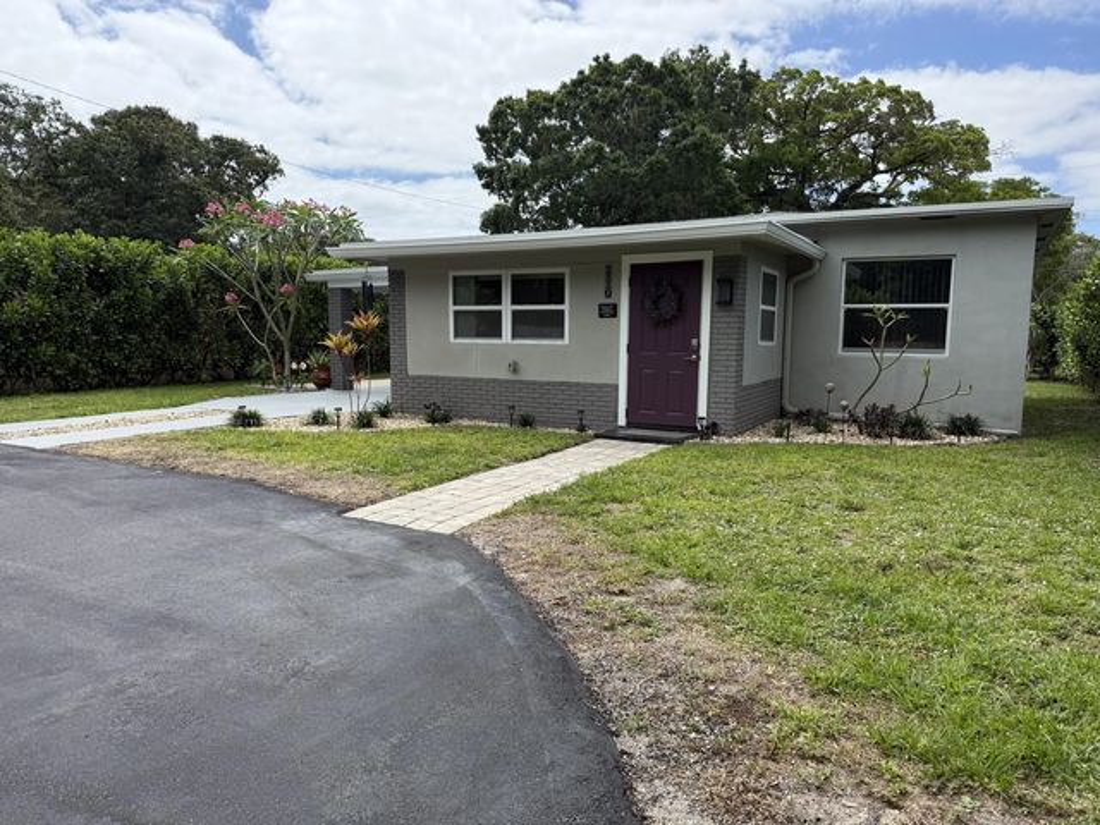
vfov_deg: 56.8
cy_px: 412
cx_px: 550
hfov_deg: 71.6
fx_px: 763
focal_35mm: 24
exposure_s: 1/4975
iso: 125
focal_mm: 6.76
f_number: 1.78
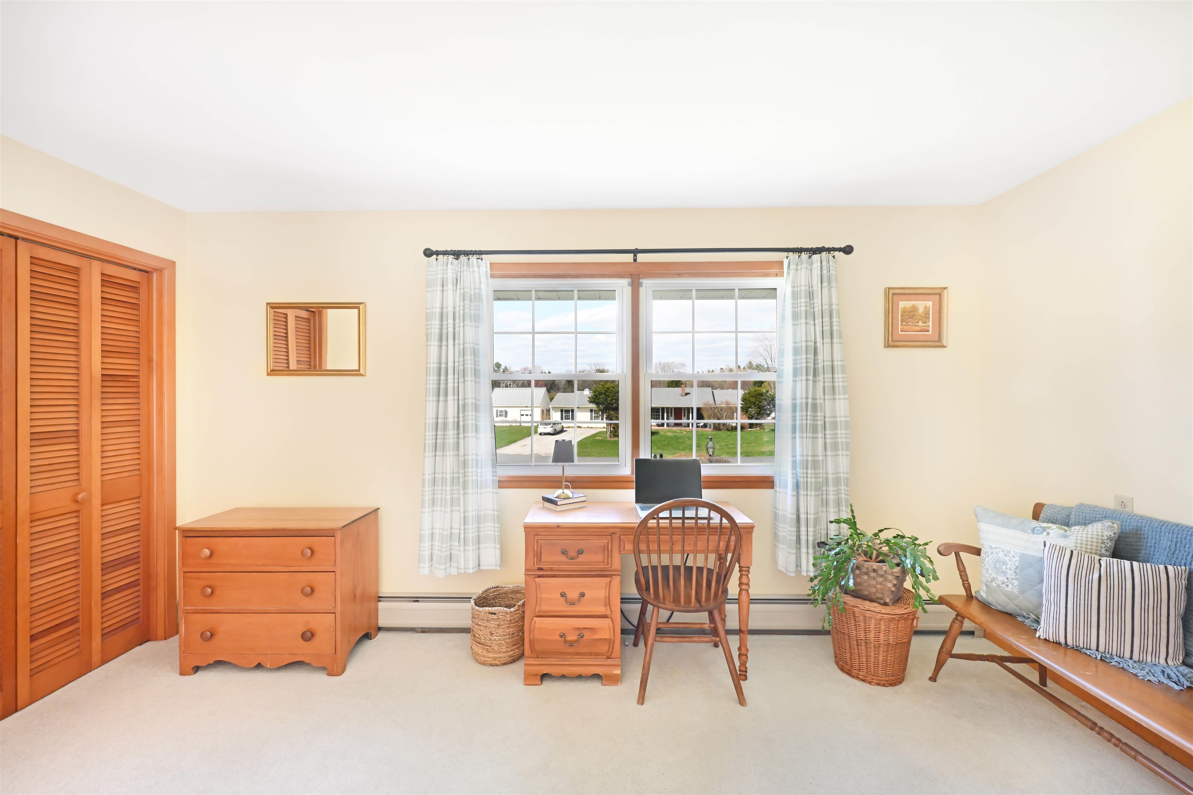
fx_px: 464
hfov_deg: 104.3
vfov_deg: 81.2
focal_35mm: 14
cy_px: 398
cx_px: 596
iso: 2500
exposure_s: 1/15
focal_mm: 14
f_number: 14
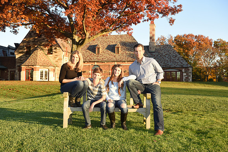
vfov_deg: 30.5
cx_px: 114
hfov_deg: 44.5
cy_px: 76
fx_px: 279
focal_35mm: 44
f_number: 8
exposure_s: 1/250
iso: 640
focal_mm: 44
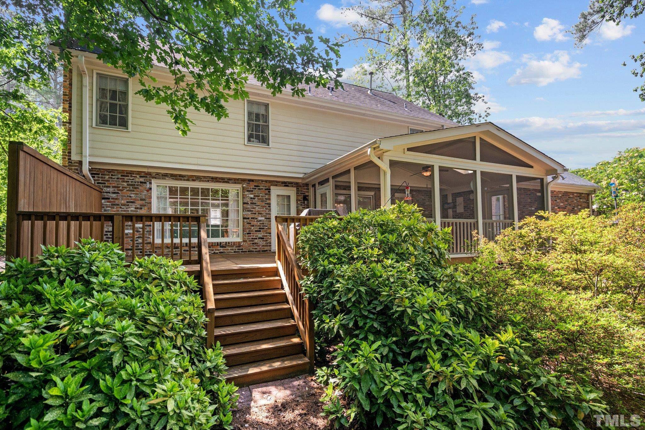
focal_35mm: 16
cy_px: 215
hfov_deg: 96.7
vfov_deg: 73.7
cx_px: 322
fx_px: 287
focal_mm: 16
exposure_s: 1/160
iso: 800
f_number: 4
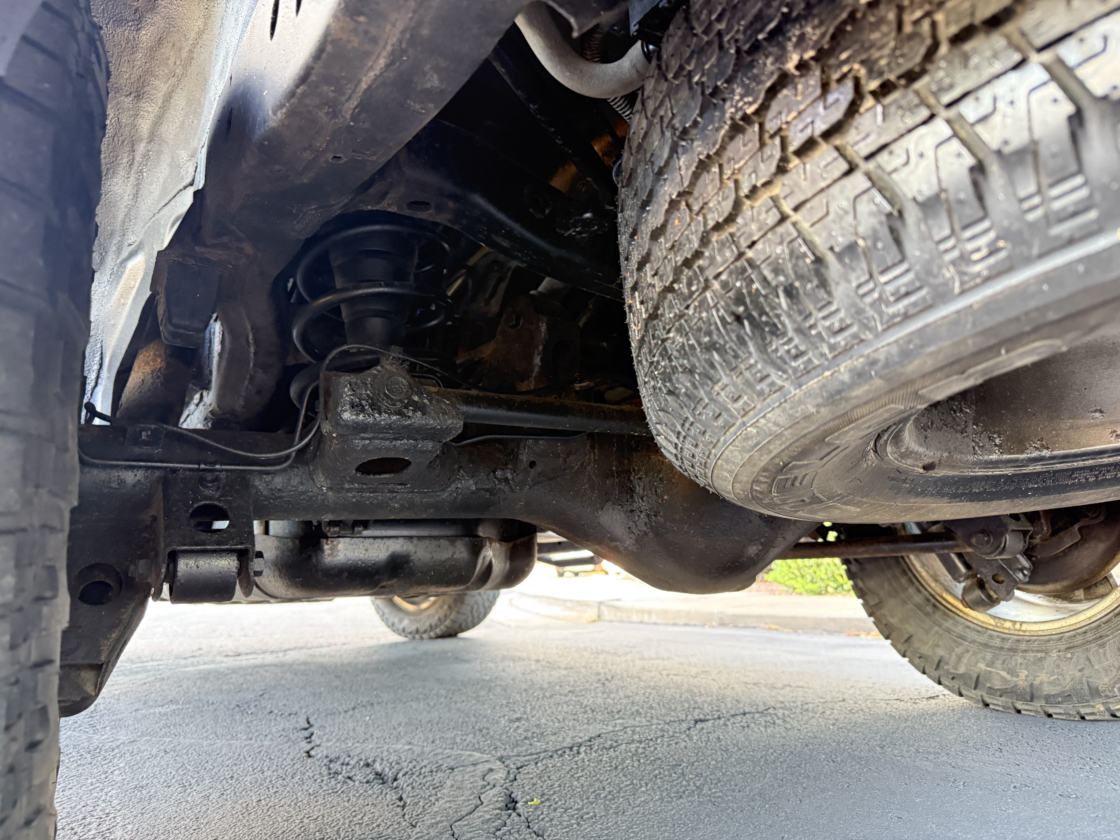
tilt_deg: +10.8
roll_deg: +1.4
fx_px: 777
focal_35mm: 24
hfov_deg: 71.6
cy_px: 420
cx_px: 560
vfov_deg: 56.8
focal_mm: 6.76
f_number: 1.78
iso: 800
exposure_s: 1/48
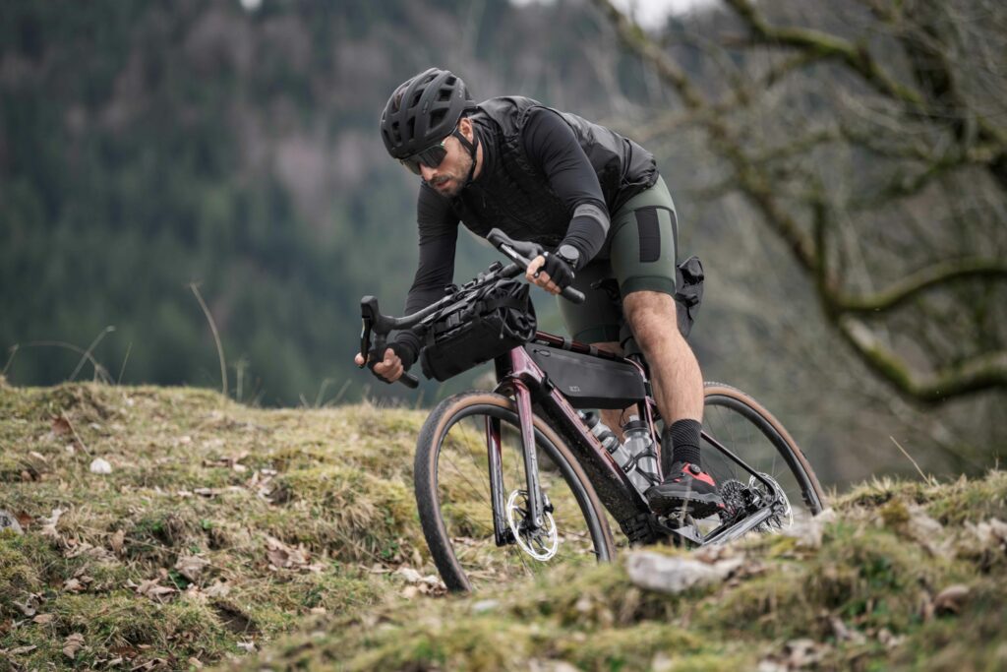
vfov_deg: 8.6
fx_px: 4476
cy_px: 336
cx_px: 504
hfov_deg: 12.8
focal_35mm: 160
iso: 320
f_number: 2.8
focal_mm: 160
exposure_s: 1/1250
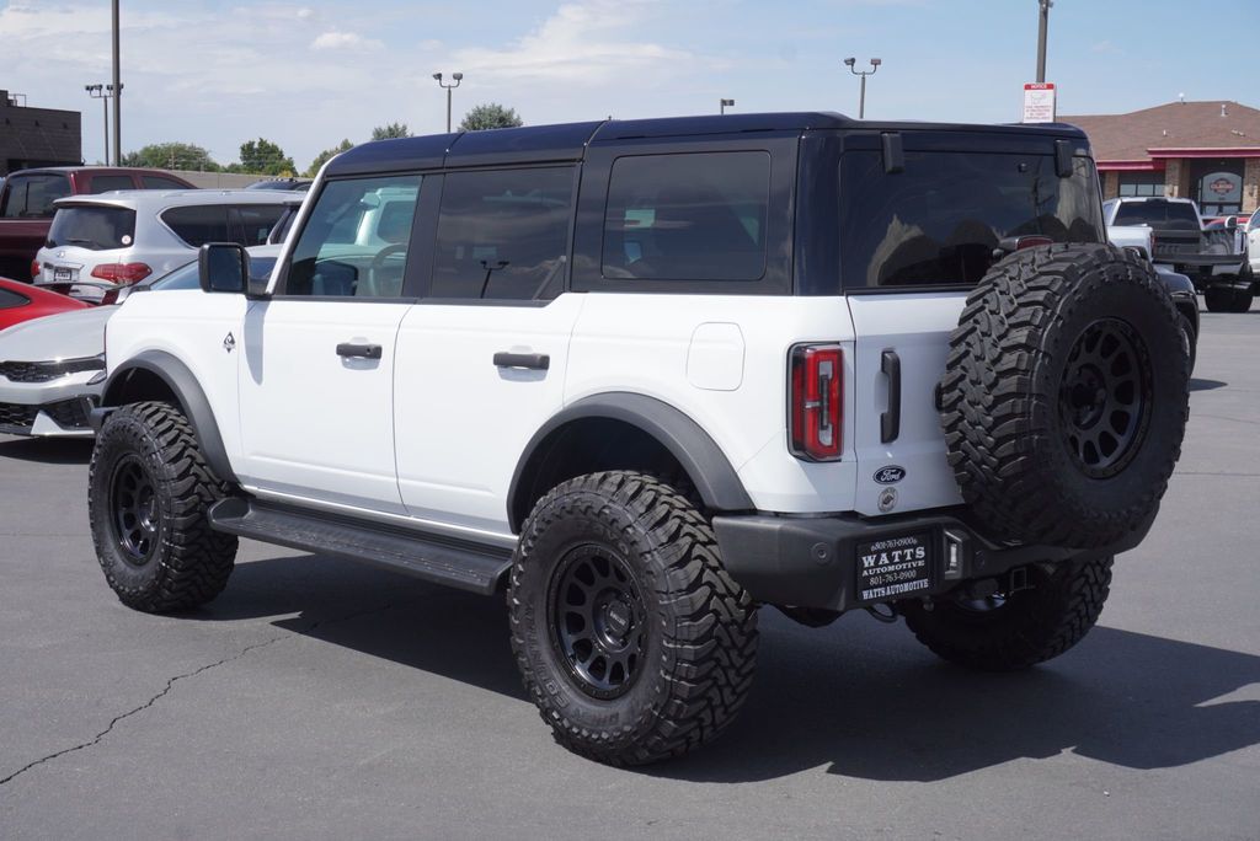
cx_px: 630
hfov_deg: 37.8
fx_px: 1838
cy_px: 420
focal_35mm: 52
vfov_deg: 25.8
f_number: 11
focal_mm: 35
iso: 100
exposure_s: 1/160
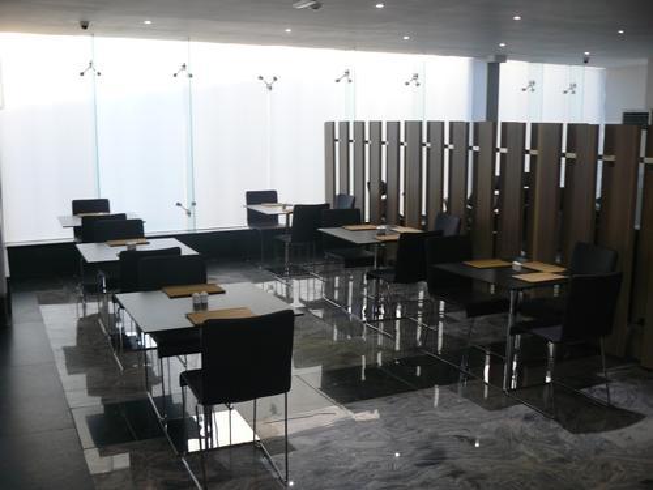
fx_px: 679
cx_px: 326
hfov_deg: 51.4
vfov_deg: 39.7
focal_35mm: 36
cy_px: 245
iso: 100
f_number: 2.8
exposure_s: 1/13
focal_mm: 6
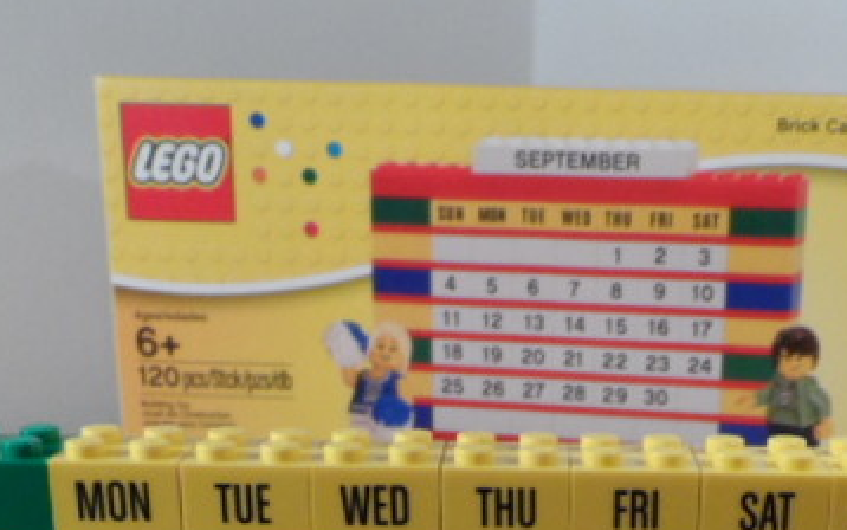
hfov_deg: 31.8
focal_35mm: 64
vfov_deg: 18.1
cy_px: 794
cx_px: 544
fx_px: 1478
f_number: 3.2
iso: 200
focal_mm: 4
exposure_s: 1/30
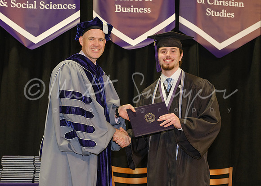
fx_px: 492
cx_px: 112
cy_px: 97
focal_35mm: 66
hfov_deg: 29.7
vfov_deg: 21.5
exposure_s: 1/125
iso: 1250
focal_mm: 35.3
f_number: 3.6
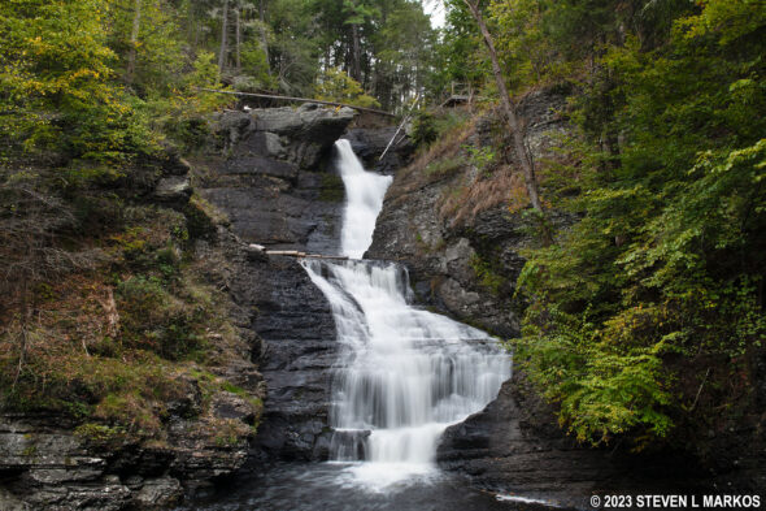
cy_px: 256
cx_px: 383
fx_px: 681
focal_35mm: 32
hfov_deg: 58.7
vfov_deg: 41.1
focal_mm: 32
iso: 64
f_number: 22
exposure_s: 1/2.5
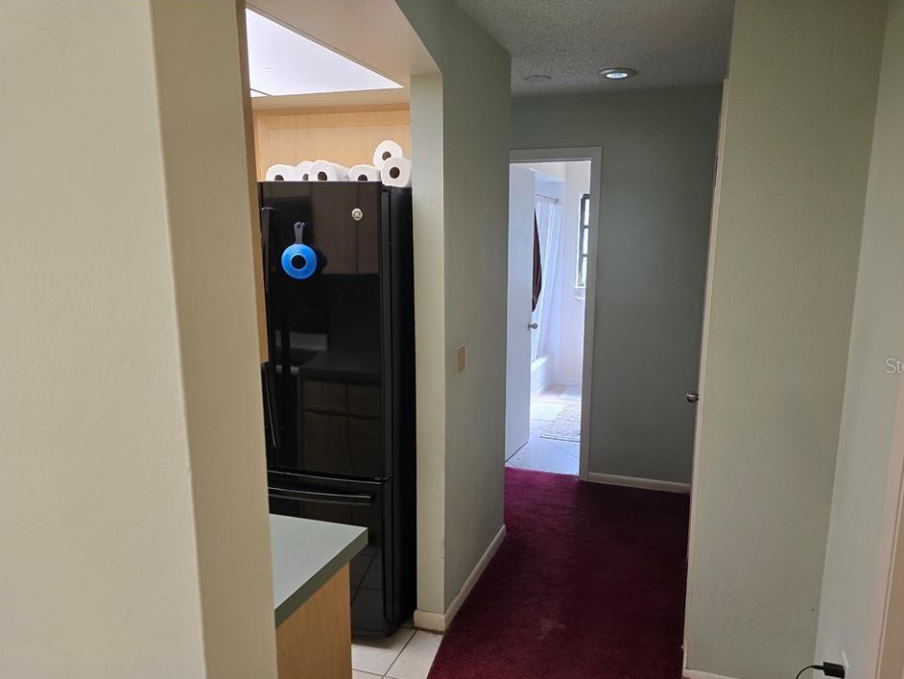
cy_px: 365
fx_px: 653
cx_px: 485
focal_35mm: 25
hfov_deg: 69.3
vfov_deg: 54.8
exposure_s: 1/120
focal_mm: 6.3
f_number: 1.7
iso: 200
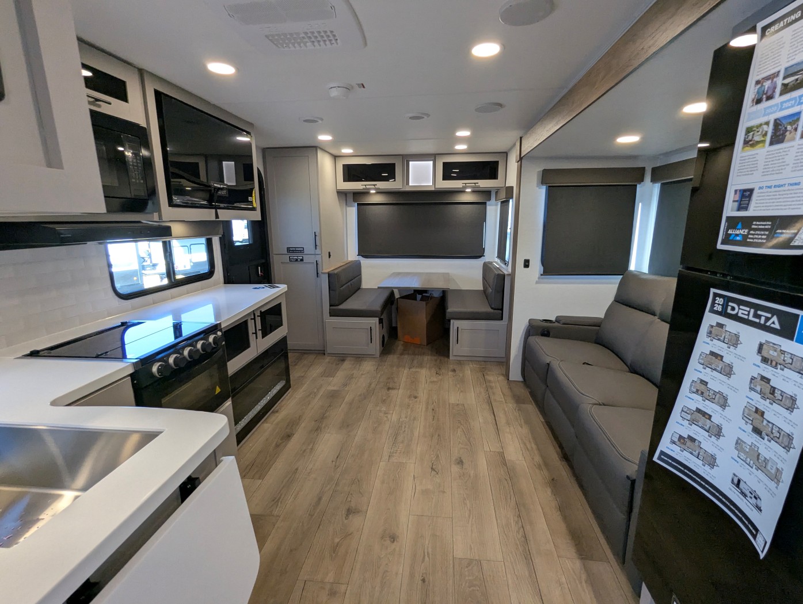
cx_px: 402
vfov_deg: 78.2
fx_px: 372
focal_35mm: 16
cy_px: 302
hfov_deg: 94.4
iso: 260
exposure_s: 1/106
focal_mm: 2.35
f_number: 2.2
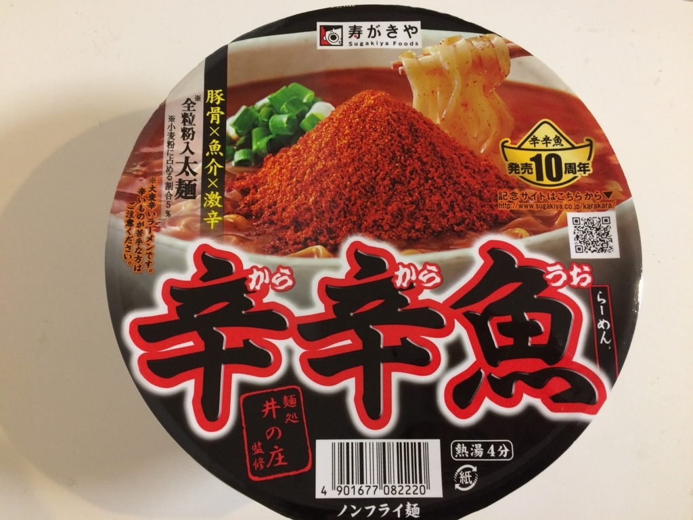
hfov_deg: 61.7
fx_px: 581
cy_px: 260
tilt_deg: -79.1
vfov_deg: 48.2
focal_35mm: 29
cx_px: 346
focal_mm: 4.15
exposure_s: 1/30
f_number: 2.2
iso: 200
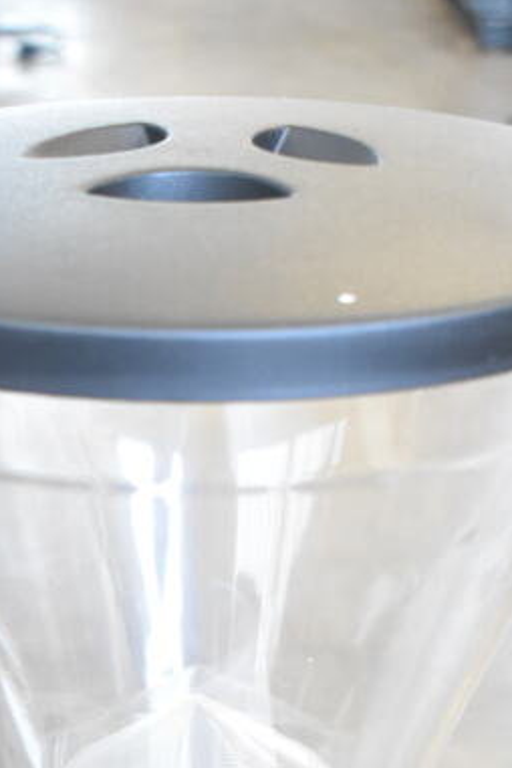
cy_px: 851
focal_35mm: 108
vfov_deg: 18.2
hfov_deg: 12.7
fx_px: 2304
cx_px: 175
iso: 3200
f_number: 4.2
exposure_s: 1/50
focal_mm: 30
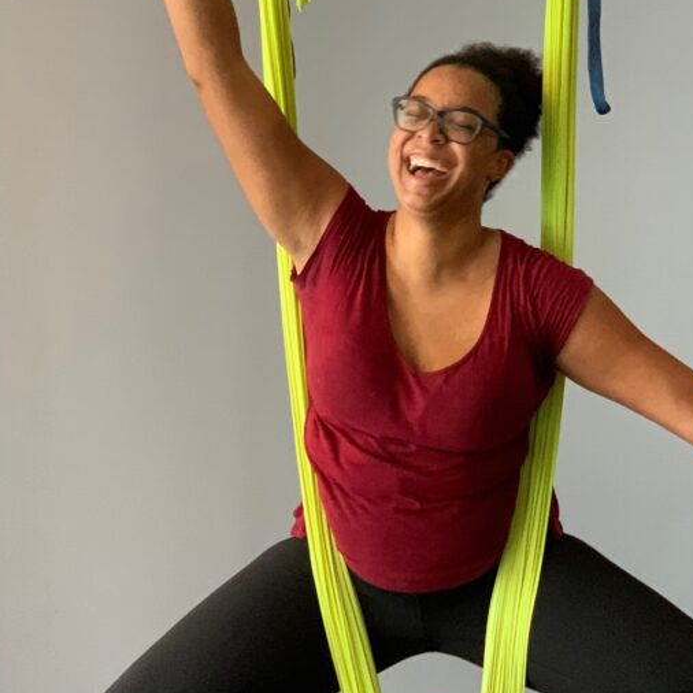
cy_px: 420
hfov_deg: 18.7
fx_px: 2106
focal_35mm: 93
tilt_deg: -2.4
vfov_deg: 18.7
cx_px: 405
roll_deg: +0.2
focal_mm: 6
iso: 500
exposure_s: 1/40
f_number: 2.4
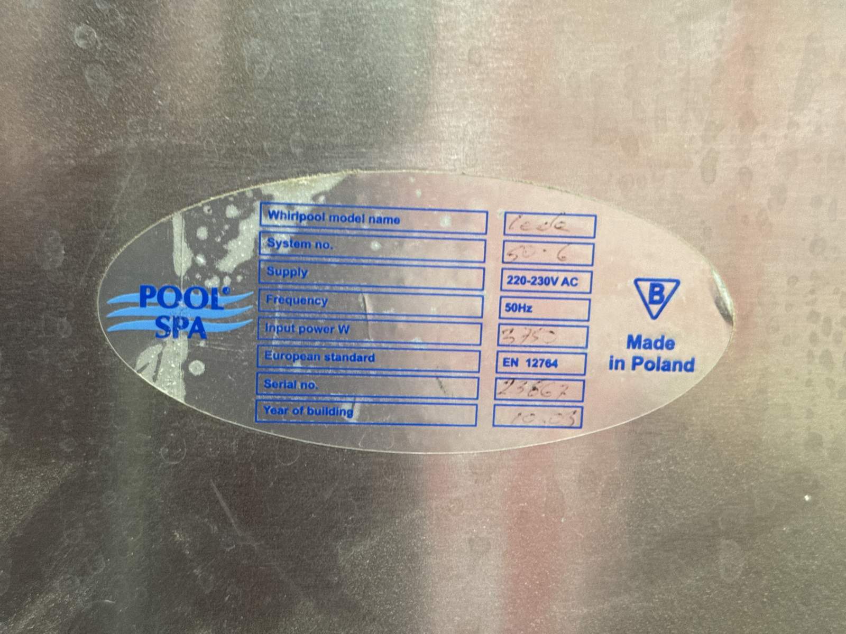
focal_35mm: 48
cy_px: 317
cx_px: 423
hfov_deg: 39.7
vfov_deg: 30.3
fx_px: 1173
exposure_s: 1/33
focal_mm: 6.76
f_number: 1.78
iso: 200
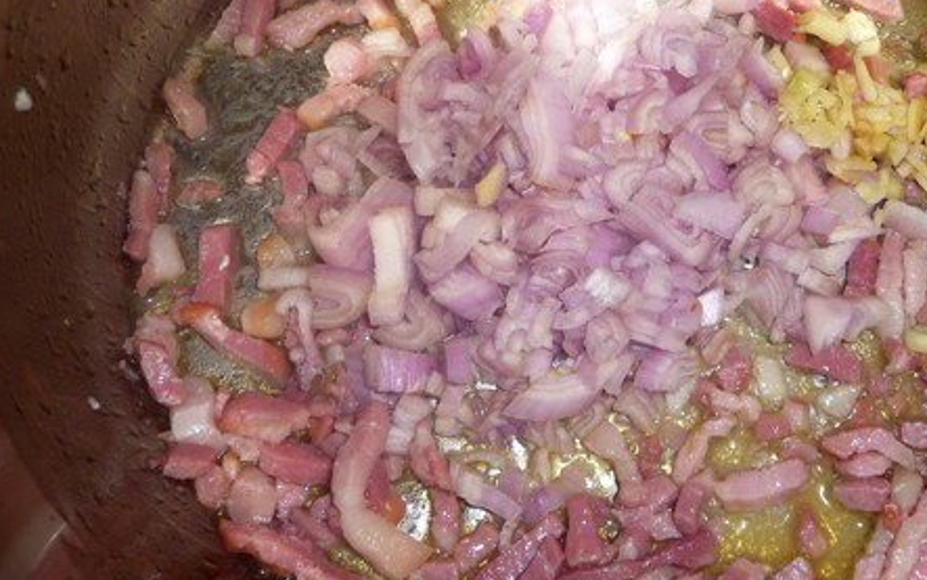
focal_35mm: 49
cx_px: 613
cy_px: 247
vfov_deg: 26.3
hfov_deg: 40.6
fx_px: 1238
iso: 100
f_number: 3.5
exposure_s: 1/30
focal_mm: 5.3
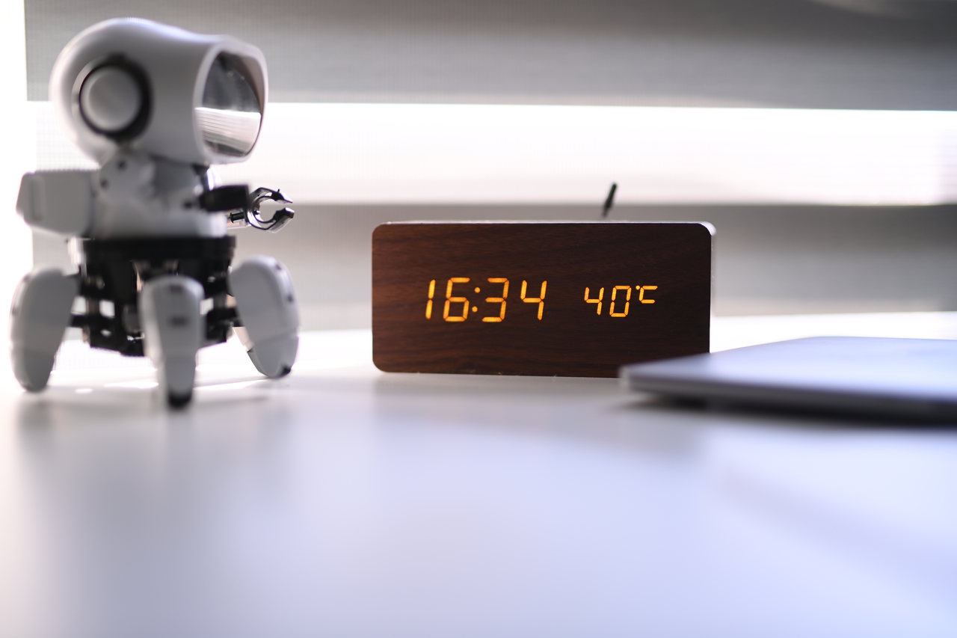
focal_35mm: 50
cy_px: 319
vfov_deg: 27.0
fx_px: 1329
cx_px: 478
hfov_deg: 39.6
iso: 100
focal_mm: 50
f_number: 1.4
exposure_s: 1/160
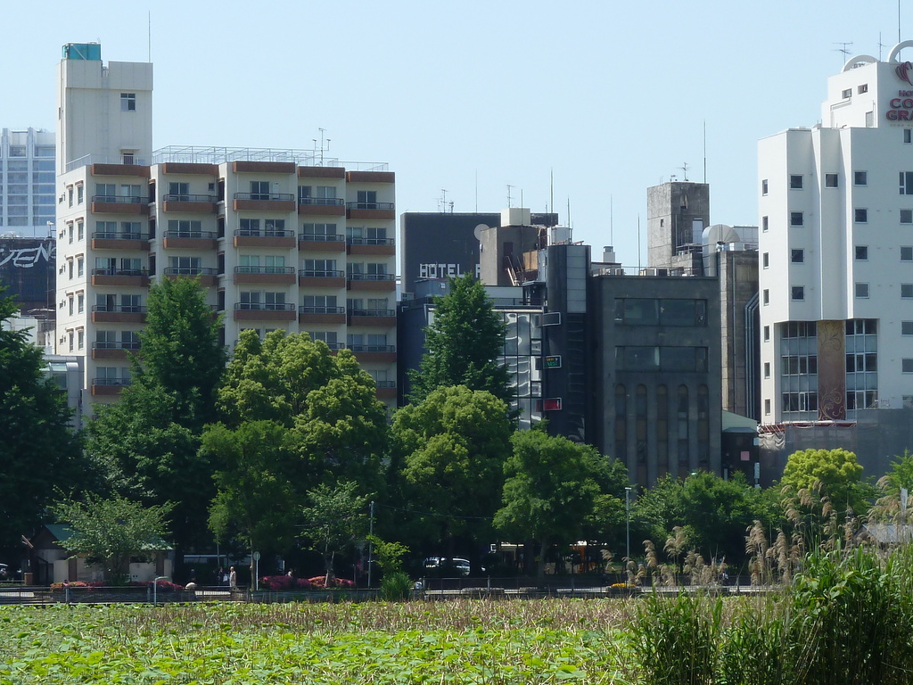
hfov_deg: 13.2
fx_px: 3956
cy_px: 405
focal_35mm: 150
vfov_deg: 9.9
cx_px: 334
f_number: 4.3
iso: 80
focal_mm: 15.8
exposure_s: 1/400
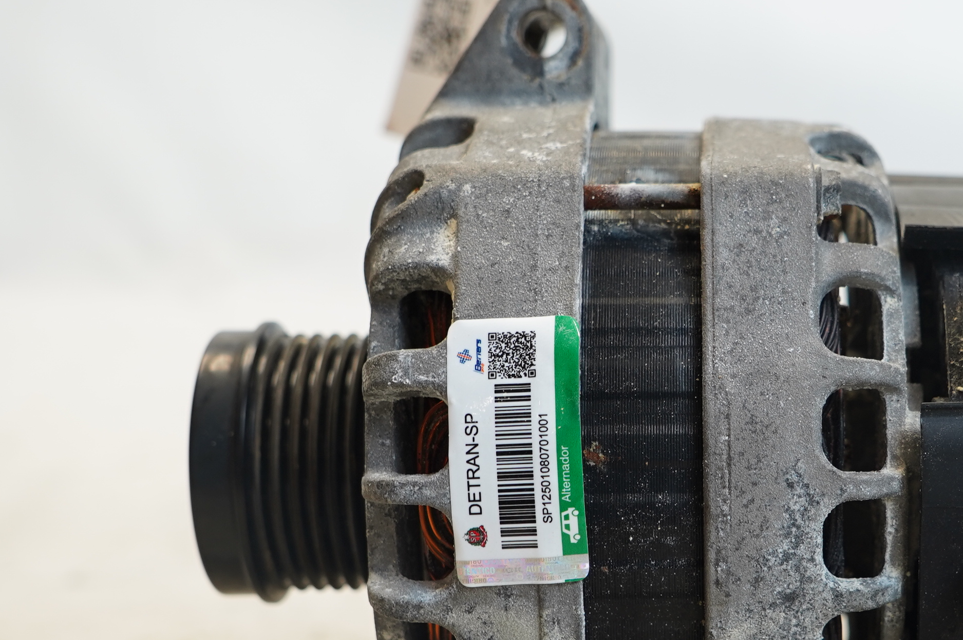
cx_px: 729
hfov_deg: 28.8
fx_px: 1844
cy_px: 484
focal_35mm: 69
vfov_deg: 19.5
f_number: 4
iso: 250
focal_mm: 29
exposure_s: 1/60
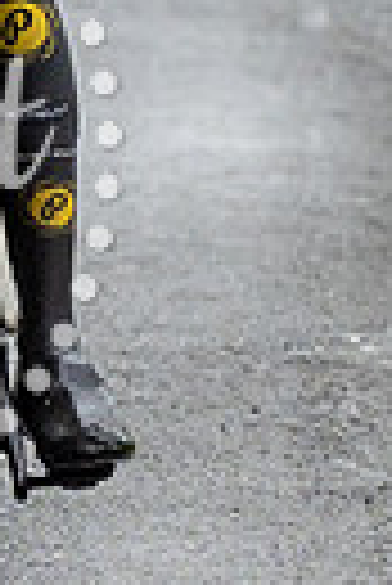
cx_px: 18
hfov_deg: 1.2
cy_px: -488
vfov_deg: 1.9
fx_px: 17983
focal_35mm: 1104
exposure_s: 1/1000
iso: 1000
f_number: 3.5
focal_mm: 119
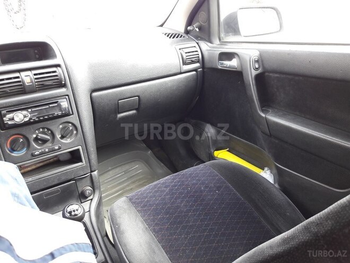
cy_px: 132
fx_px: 283
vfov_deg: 49.7
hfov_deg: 63.4
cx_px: 175
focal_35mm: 28
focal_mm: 3.7
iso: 50
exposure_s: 1/33
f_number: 1.9
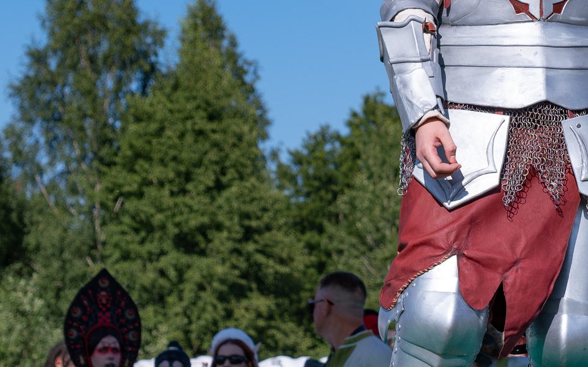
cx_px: 500
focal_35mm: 183
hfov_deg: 11.4
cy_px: 97
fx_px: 2932
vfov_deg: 7.2
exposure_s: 1/1600
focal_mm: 41.4
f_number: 4
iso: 160
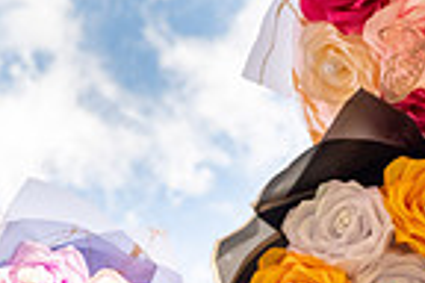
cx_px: 74
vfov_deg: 12.3
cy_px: 46
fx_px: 1310
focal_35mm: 111
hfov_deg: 18.2
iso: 1250
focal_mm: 27.5
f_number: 8
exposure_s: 1/640
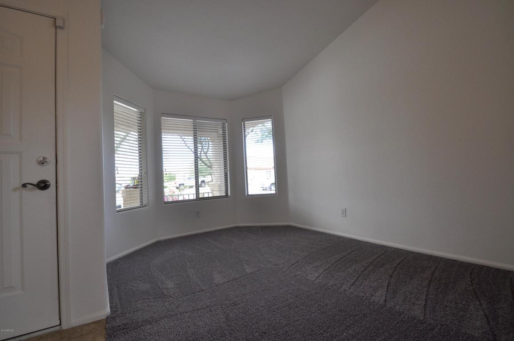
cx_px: 257
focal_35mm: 15
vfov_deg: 77.2
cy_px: 170
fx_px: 214
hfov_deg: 100.5
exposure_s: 1/100
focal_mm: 10
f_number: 5
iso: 400
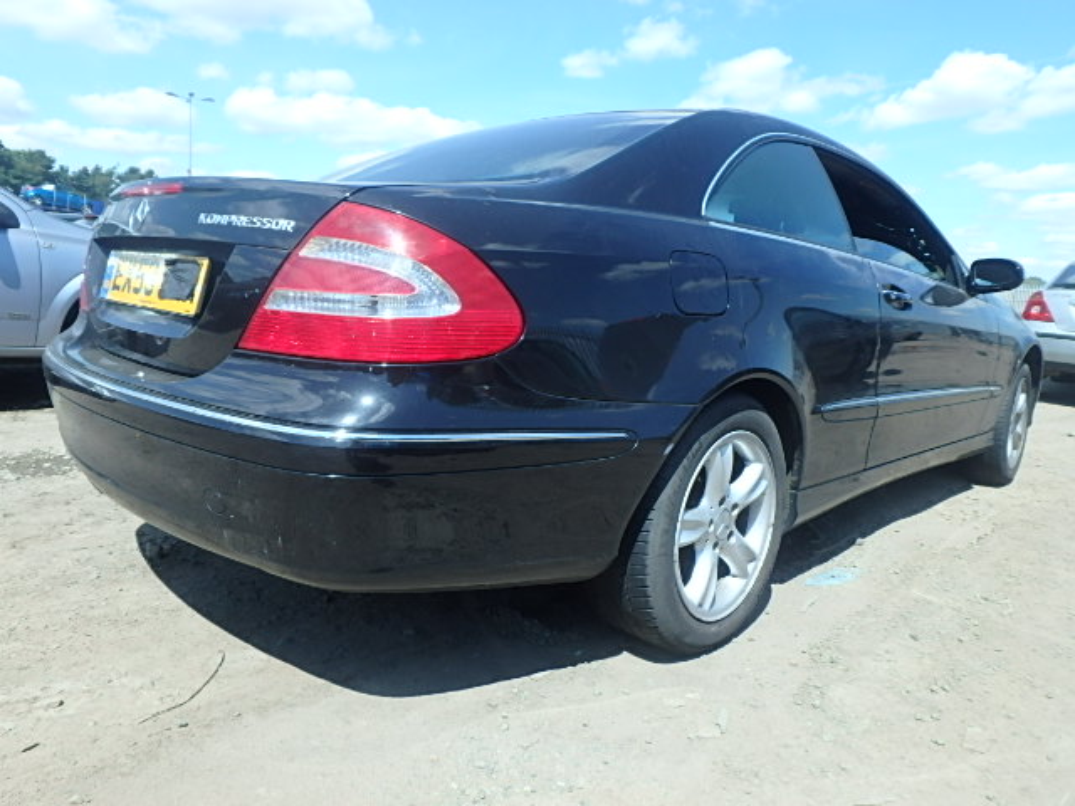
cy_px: 403
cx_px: 538
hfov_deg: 69.4
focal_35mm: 25
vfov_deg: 54.9
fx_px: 776
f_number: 4.1
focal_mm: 4.5
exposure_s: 1/500
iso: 125
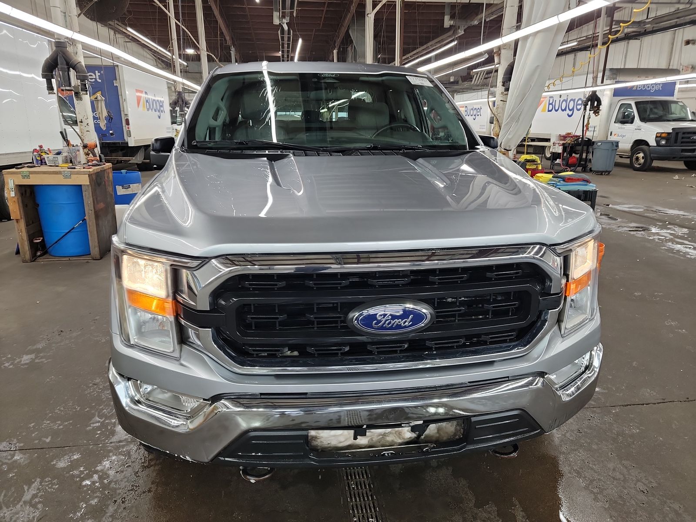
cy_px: 261
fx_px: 483
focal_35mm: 24
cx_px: 348
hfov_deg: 71.6
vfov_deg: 56.8
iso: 115
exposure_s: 1/59
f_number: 1.8
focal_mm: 6.7
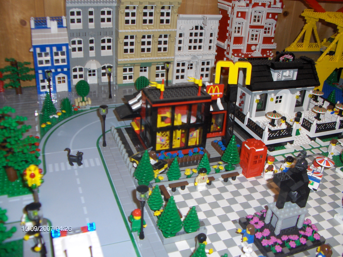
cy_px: 128
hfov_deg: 52.6
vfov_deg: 40.7
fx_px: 347
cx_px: 172
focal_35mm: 35
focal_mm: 5.8
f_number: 2.6
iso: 100
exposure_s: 1/60
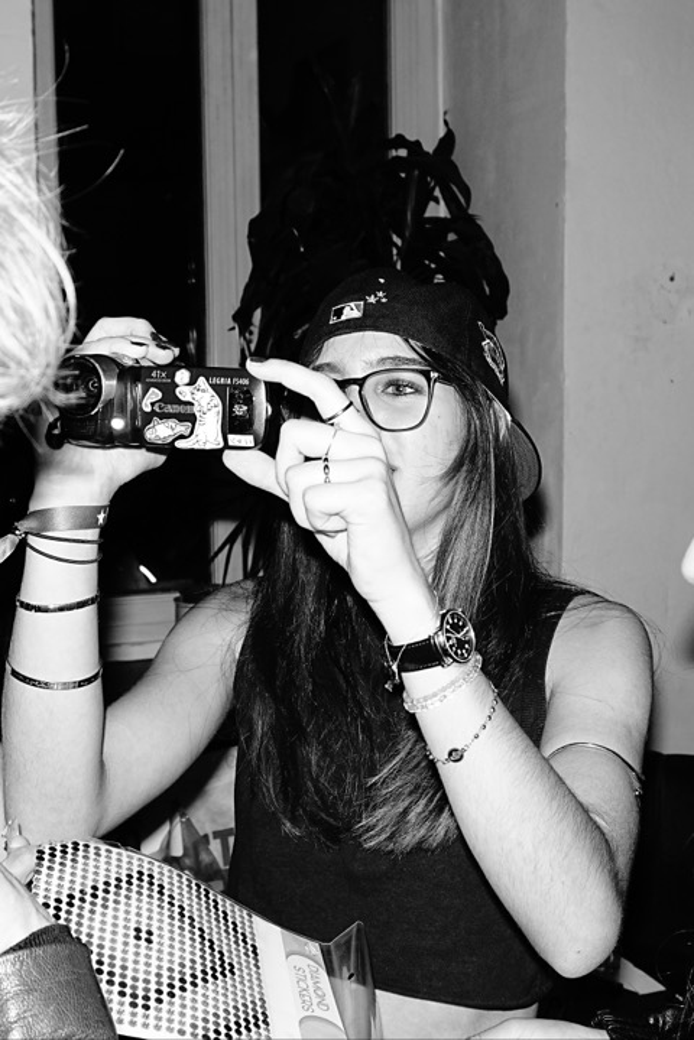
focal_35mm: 32
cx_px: 347
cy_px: 520
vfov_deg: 59.5
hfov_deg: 41.7
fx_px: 911
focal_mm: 21
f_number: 5.6
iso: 800
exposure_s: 1/100
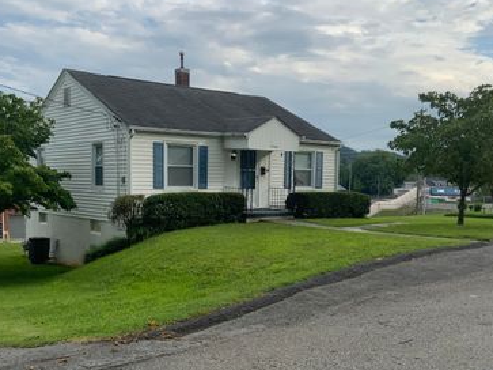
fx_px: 569
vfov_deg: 35.8
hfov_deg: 46.7
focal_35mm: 40
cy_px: 221
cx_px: 223
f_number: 1.8
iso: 16
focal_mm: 3
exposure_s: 1/1786
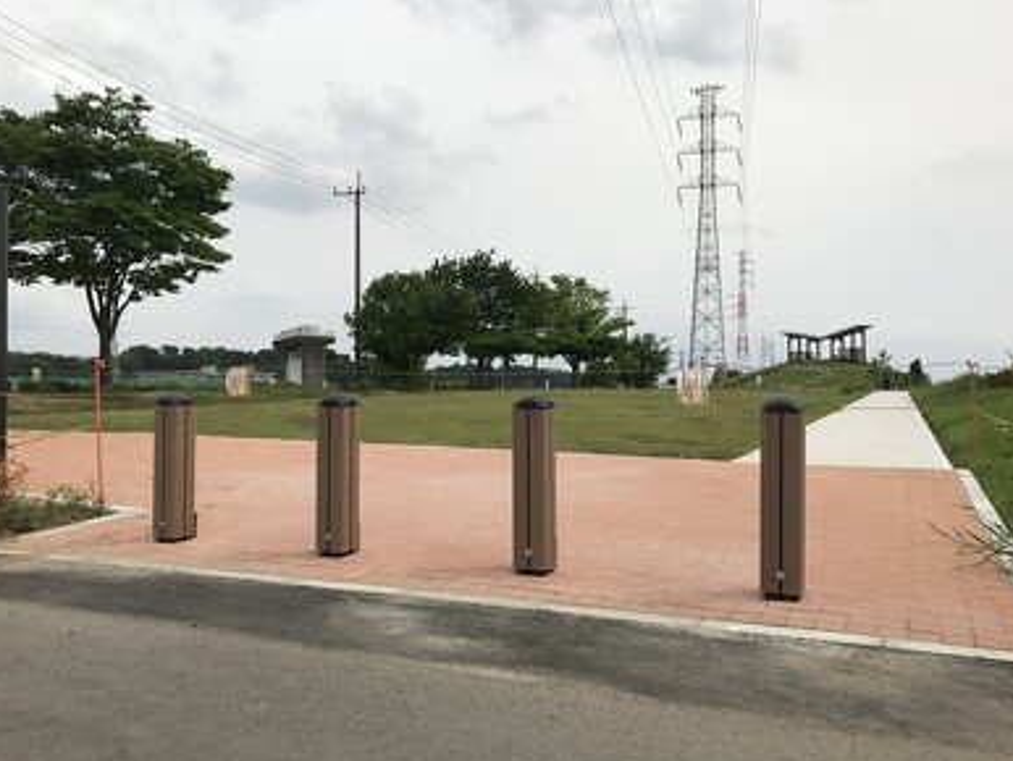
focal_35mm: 29
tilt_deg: +1.8
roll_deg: -0.1
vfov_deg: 48.3
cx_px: 512
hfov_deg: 61.6
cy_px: 391
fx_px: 849
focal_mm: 3.99
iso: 20
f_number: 1.8
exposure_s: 1/4566
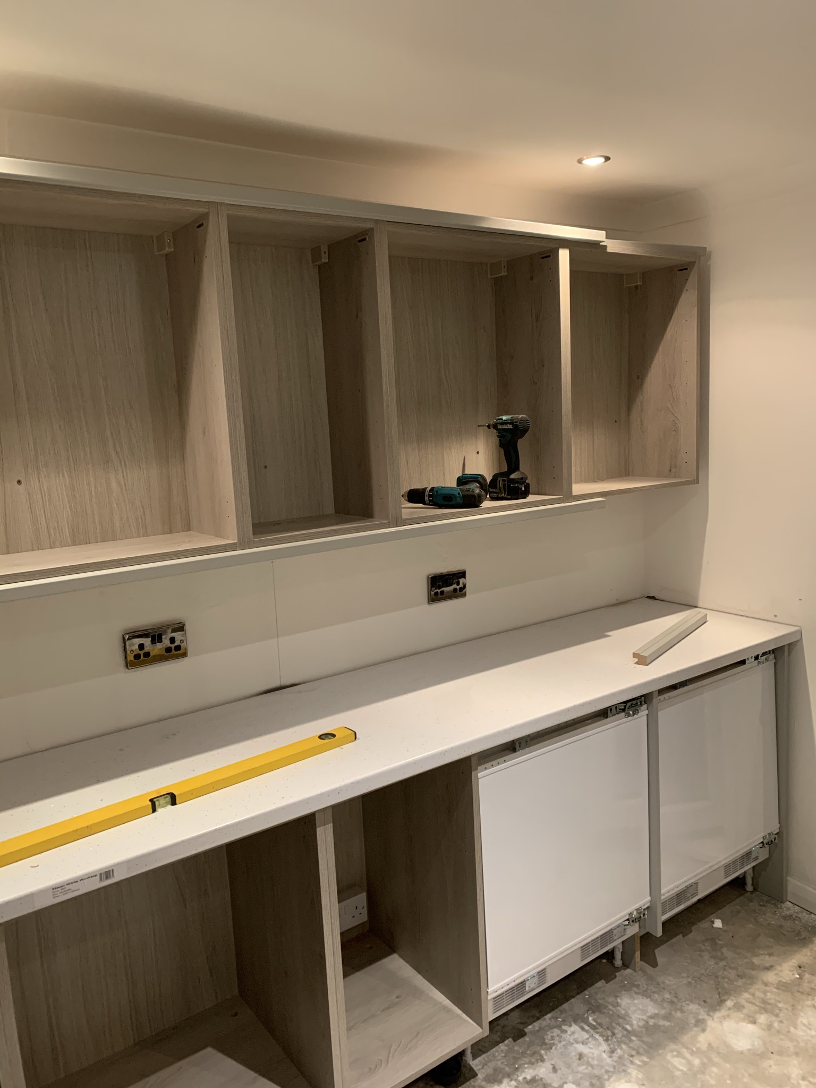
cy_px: 544
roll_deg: +3.6
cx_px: 408
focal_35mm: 26
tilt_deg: -8.9
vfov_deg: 67.3
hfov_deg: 53.1
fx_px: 817
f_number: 1.8
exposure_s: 1/33
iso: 250
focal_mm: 4.25
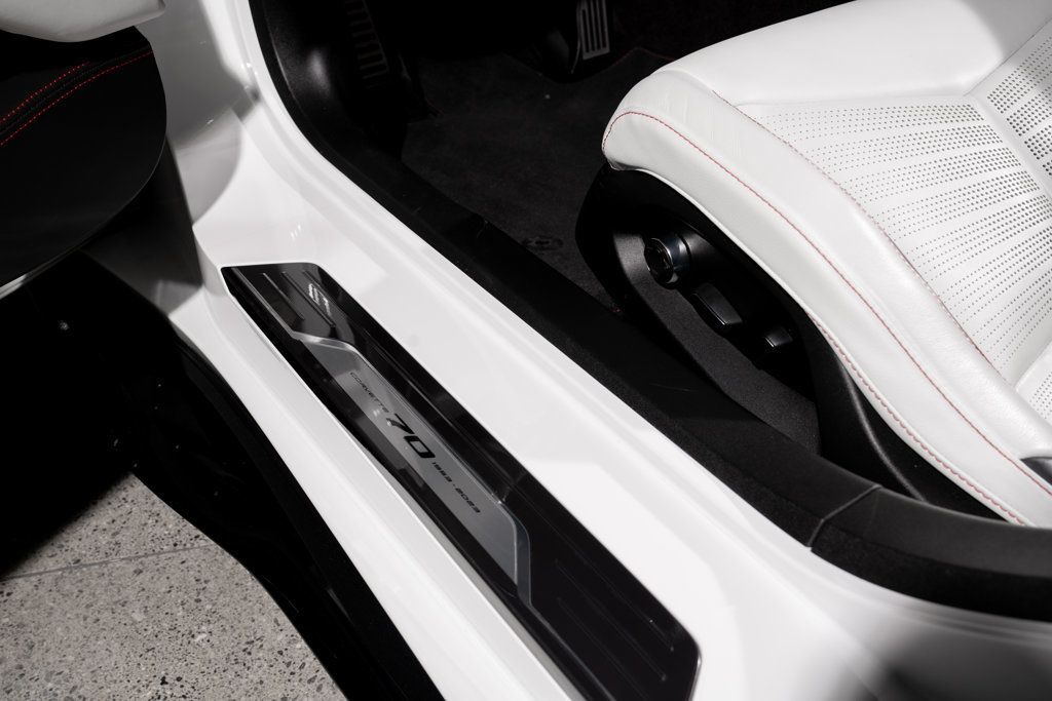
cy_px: 350
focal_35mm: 38
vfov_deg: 35.1
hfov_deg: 50.7
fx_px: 1111
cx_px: 526
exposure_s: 1/160
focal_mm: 38
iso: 250
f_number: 7.1
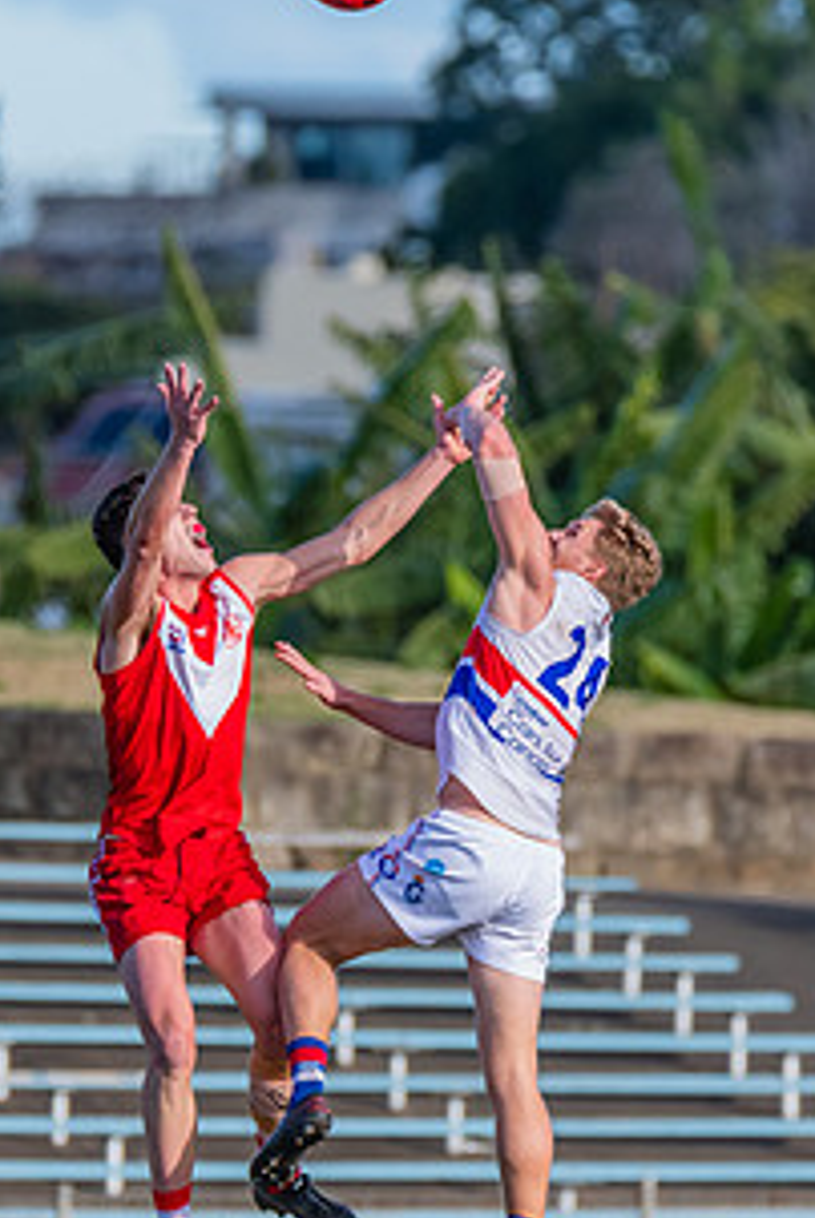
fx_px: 38486
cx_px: 168
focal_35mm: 1136
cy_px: 847
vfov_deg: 1.8
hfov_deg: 1.2
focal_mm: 450
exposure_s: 1/1600
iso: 900
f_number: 6
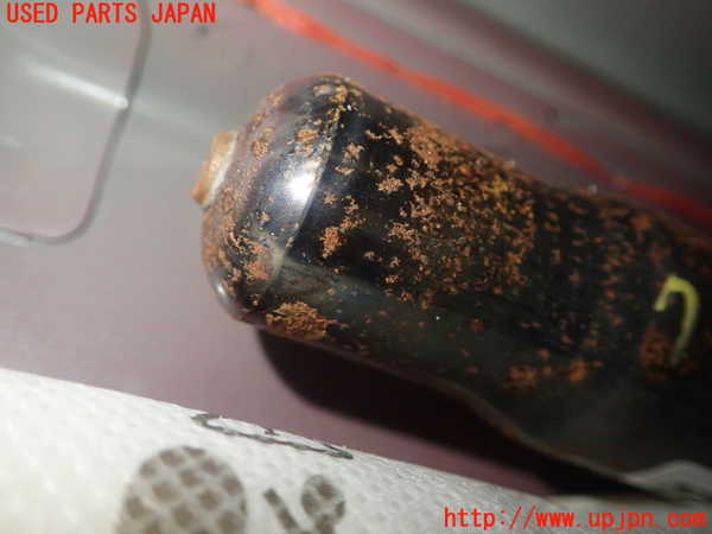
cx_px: 356
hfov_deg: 60.0
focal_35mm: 30
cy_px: 267
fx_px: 617
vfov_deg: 46.8
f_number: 2.3
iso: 400
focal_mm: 5.5
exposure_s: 1/125
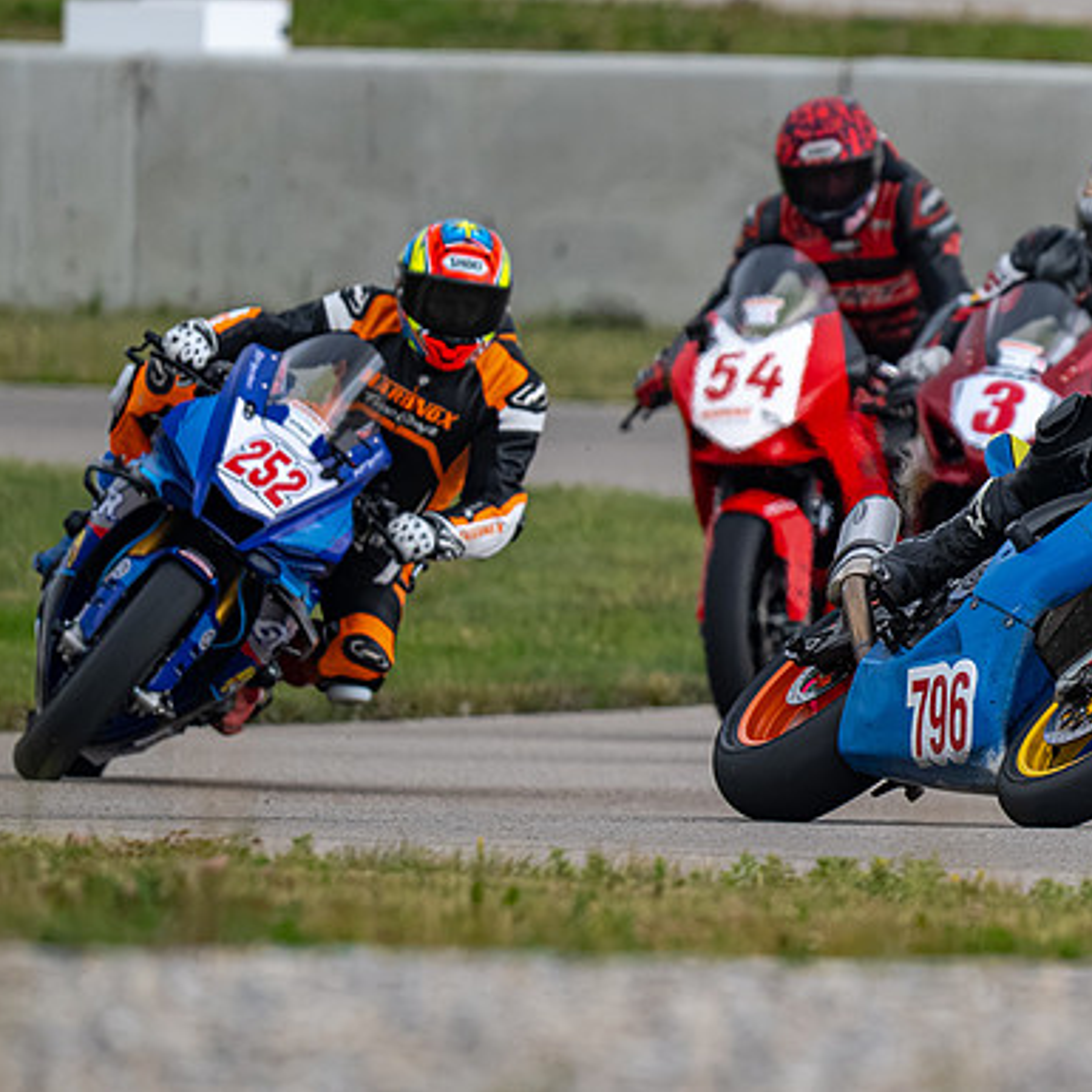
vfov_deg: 1.2
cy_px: 616
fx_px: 53464
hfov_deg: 1.2
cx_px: 1299
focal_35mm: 1498
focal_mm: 600
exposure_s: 1/1250
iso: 900
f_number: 6.3
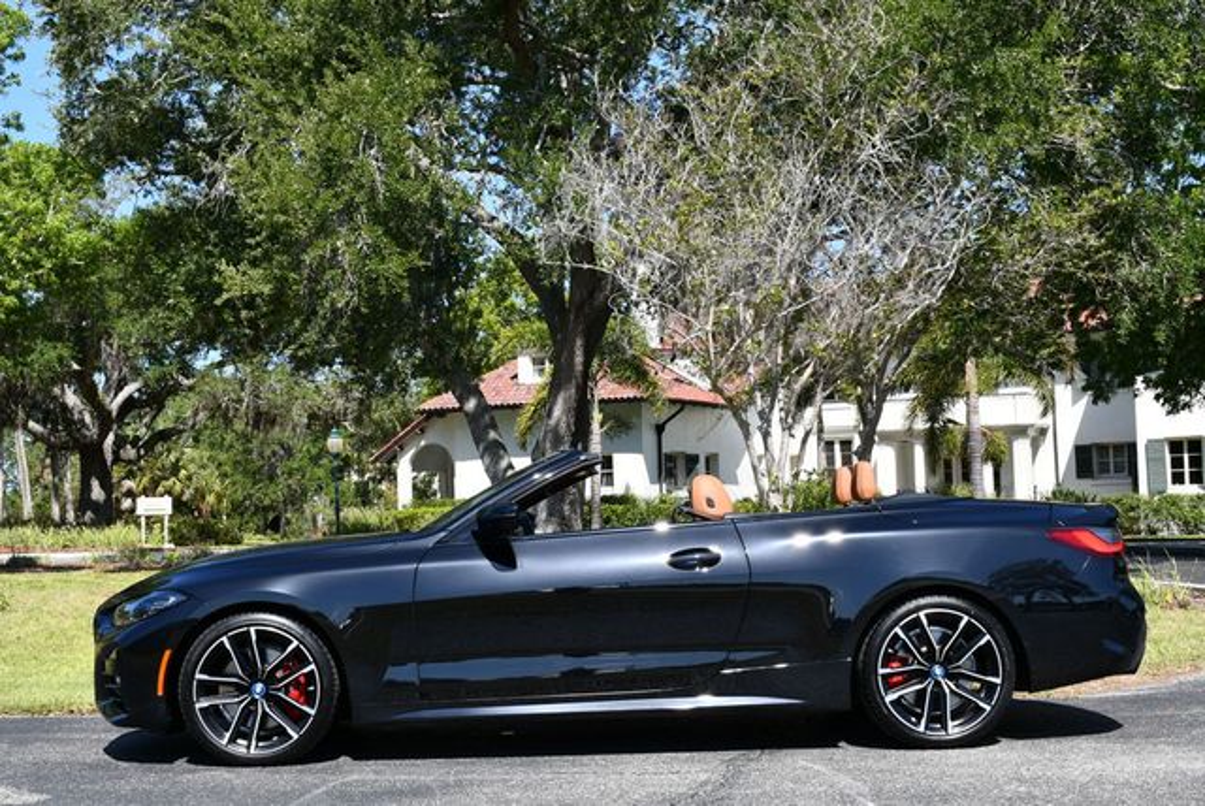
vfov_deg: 26.0
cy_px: 403
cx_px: 602
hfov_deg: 38.2
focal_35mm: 52
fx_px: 1742
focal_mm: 26
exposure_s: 1/250
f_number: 8
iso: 140
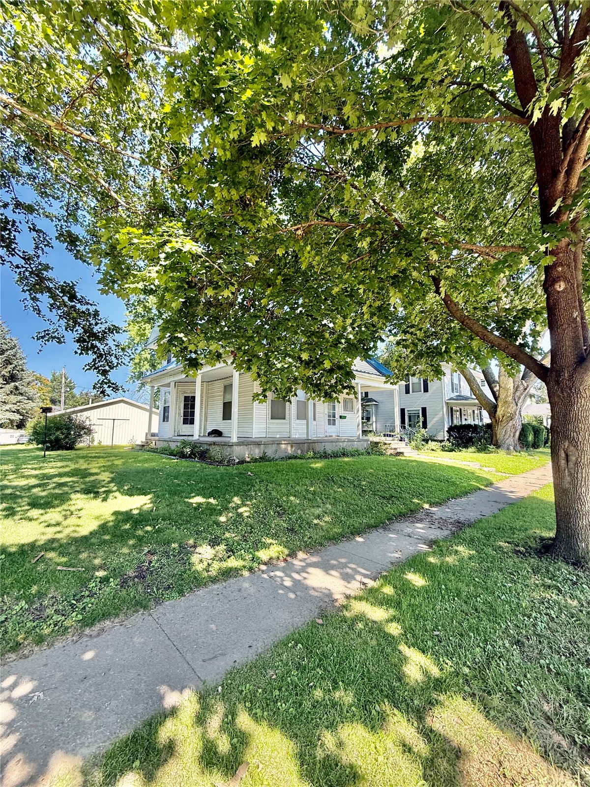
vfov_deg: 102.1
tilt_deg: +8.3
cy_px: 394
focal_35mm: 14
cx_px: 295
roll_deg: +0.8
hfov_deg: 85.7
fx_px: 318
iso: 64
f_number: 2.2
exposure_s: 1/220
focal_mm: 2.22
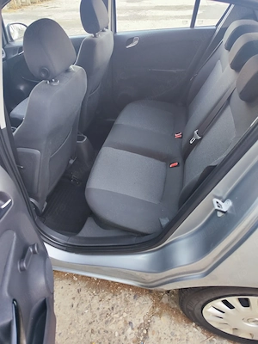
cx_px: 129
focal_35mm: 23
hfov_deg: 58.9
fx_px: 229
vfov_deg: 73.9
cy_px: 172
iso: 523
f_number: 1.69
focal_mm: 7.01
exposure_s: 1/46.7
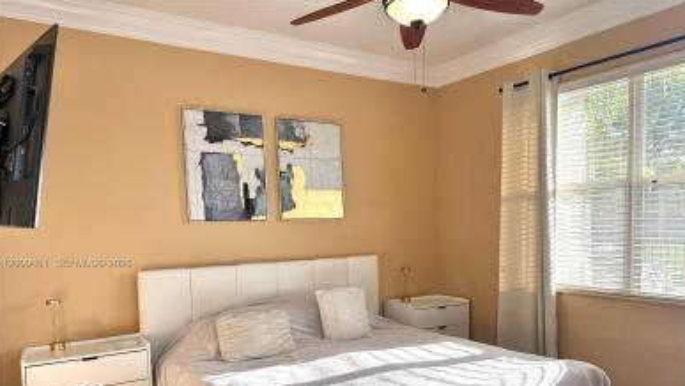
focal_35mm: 27
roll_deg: +1.5
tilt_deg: -4.0
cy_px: 264
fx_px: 491
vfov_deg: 42.2
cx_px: 347
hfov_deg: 69.8
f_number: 1.78
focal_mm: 6.76
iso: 80
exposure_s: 1/165
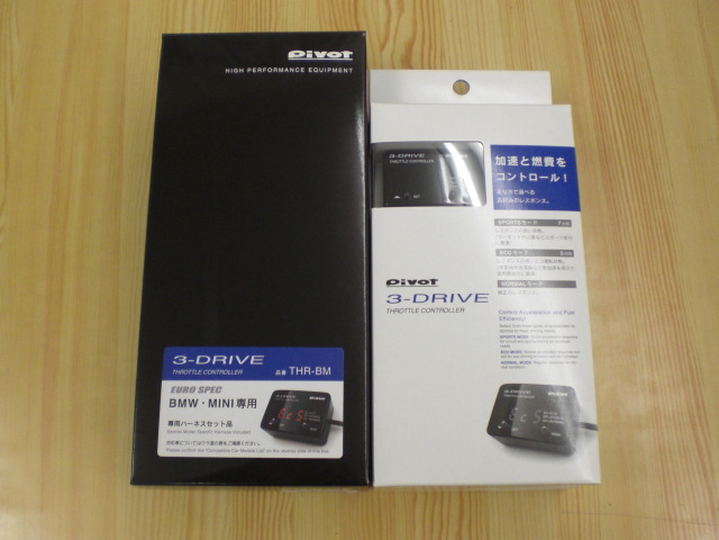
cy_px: 270
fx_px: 789
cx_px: 360
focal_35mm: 38
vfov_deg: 37.7
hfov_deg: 49.0
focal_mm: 6.3
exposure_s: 1/50
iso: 200
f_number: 3.1
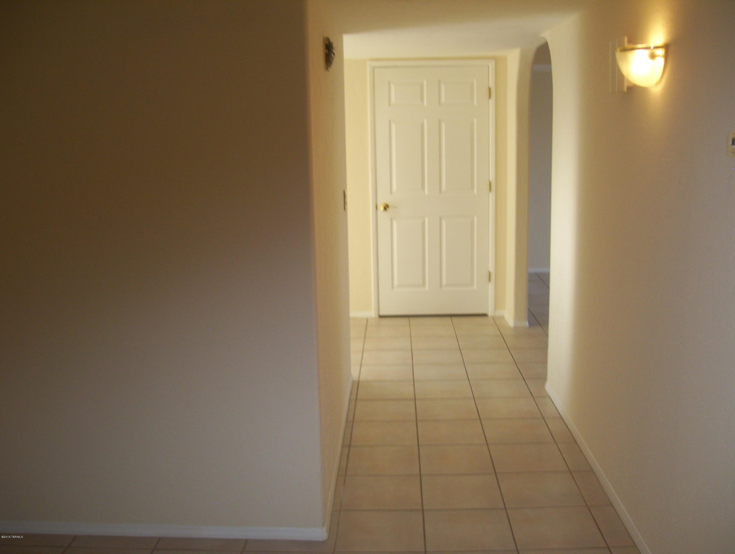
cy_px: 277
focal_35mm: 36
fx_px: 765
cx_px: 368
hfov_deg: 51.3
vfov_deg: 39.7
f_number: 2.7
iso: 100
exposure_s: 1/60
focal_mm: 6
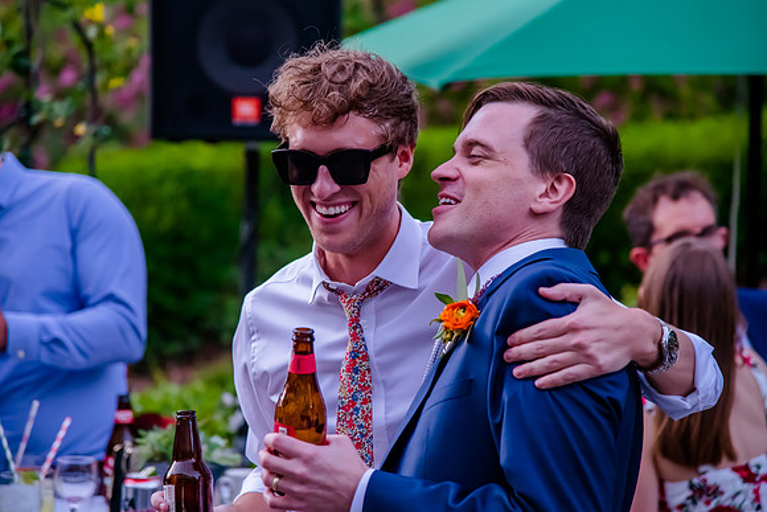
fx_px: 2770
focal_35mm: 130
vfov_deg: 10.6
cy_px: 256
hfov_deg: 15.8
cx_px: 384
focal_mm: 120
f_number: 4
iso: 4000
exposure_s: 1/400
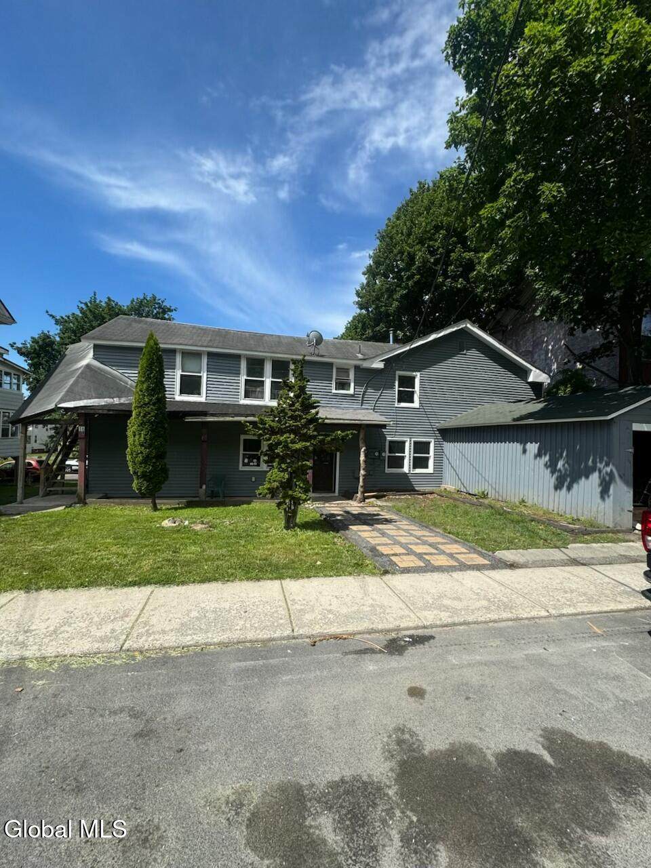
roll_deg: -1.5
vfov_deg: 102.1
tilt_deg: +1.0
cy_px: 434
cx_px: 326
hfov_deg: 85.7
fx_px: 351
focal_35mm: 14
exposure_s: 1/1748
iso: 40
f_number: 2.2
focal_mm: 2.22
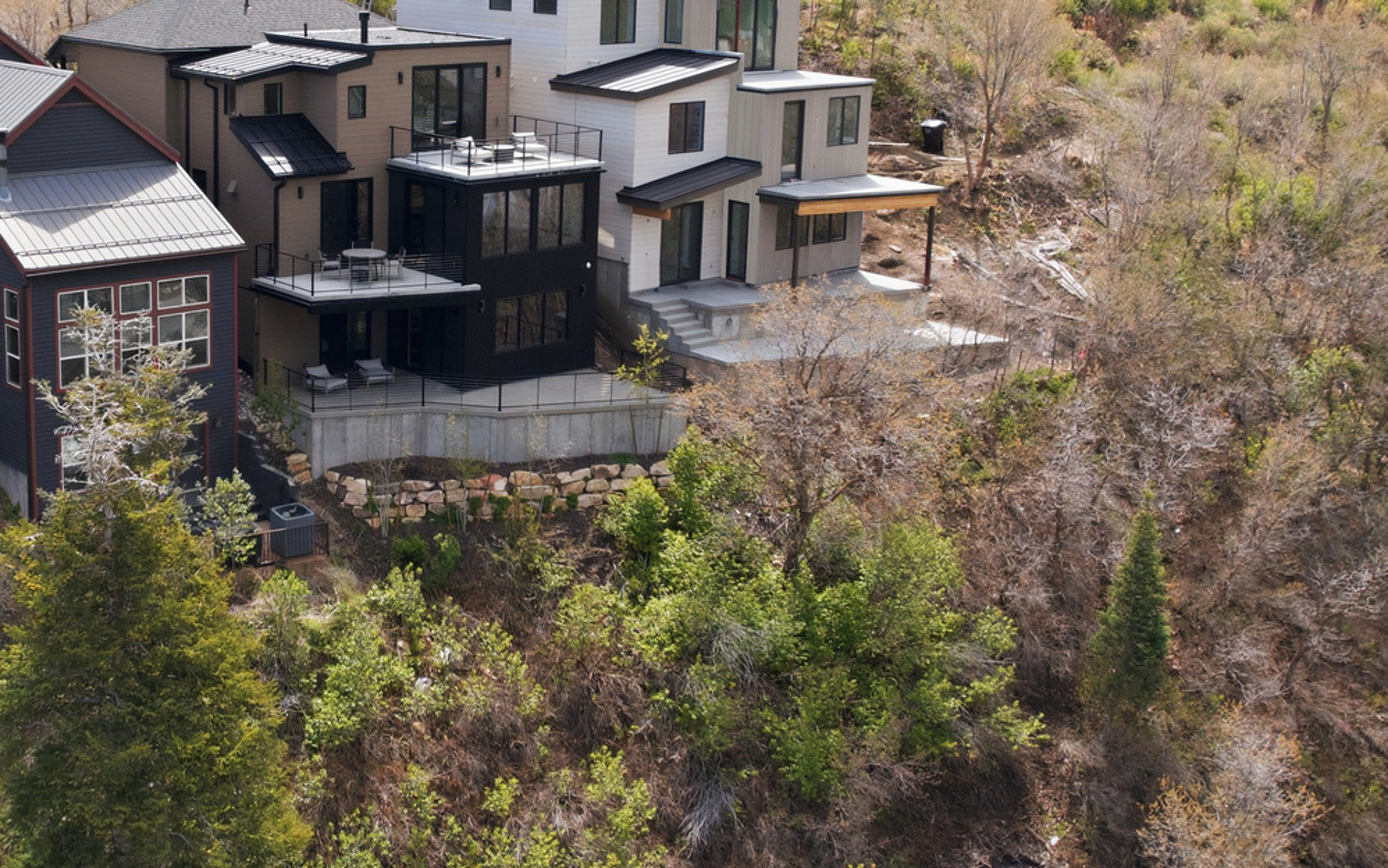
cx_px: 420
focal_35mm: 46
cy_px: 253
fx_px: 1740
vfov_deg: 27.7
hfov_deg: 42.7
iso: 100
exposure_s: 1/1250
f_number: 2.8
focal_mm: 8.4
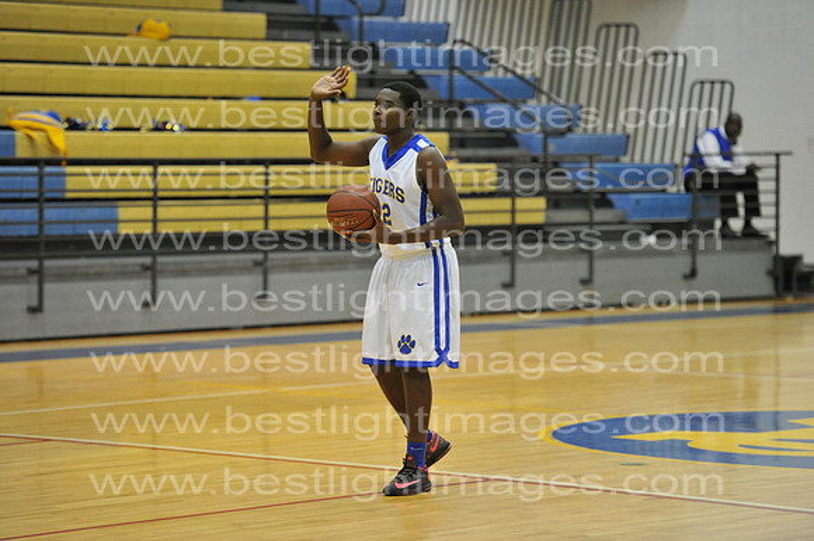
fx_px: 3390
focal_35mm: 150
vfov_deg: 9.1
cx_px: 407
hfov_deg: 13.7
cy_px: 270
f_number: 3.2
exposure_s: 1/400
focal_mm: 150
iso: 5000
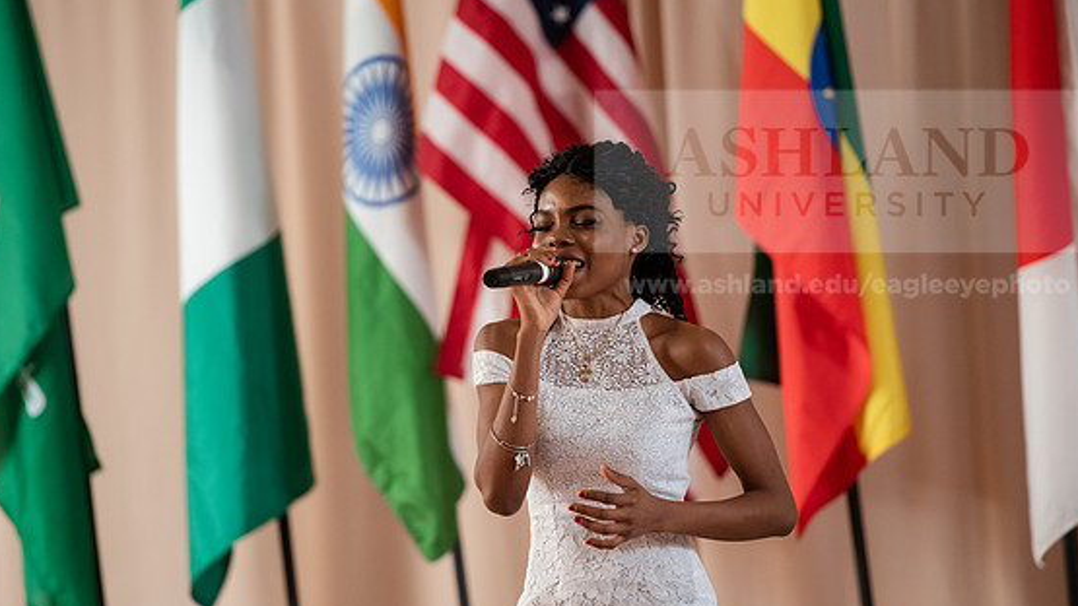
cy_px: 325
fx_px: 5945
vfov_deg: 5.8
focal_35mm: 208
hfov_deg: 10.4
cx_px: 536
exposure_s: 1/200
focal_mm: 190
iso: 2000
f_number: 3.2
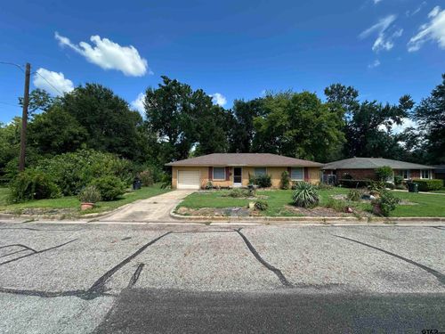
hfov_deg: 102.1
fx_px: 180
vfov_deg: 85.7
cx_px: 222
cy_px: 167
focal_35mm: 14
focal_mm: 2.22
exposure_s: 1/774
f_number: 2.2
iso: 40
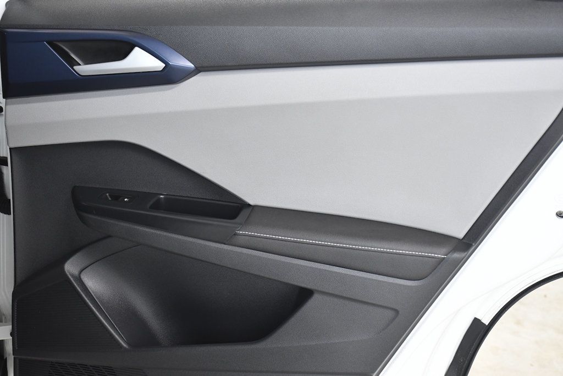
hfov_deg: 30.1
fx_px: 1048
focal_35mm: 67
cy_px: 188
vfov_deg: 20.3
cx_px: 282
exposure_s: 1/160
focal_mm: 45
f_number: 5.6
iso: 2000
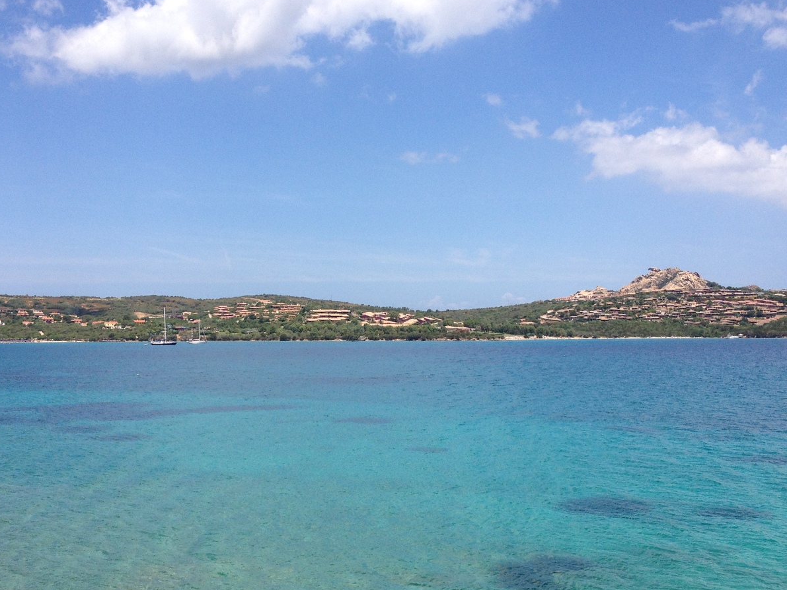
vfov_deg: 30.8
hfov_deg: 40.4
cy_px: 365
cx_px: 396
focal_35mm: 47
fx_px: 1069
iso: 50
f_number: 2.4
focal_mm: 4.28
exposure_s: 1/2045
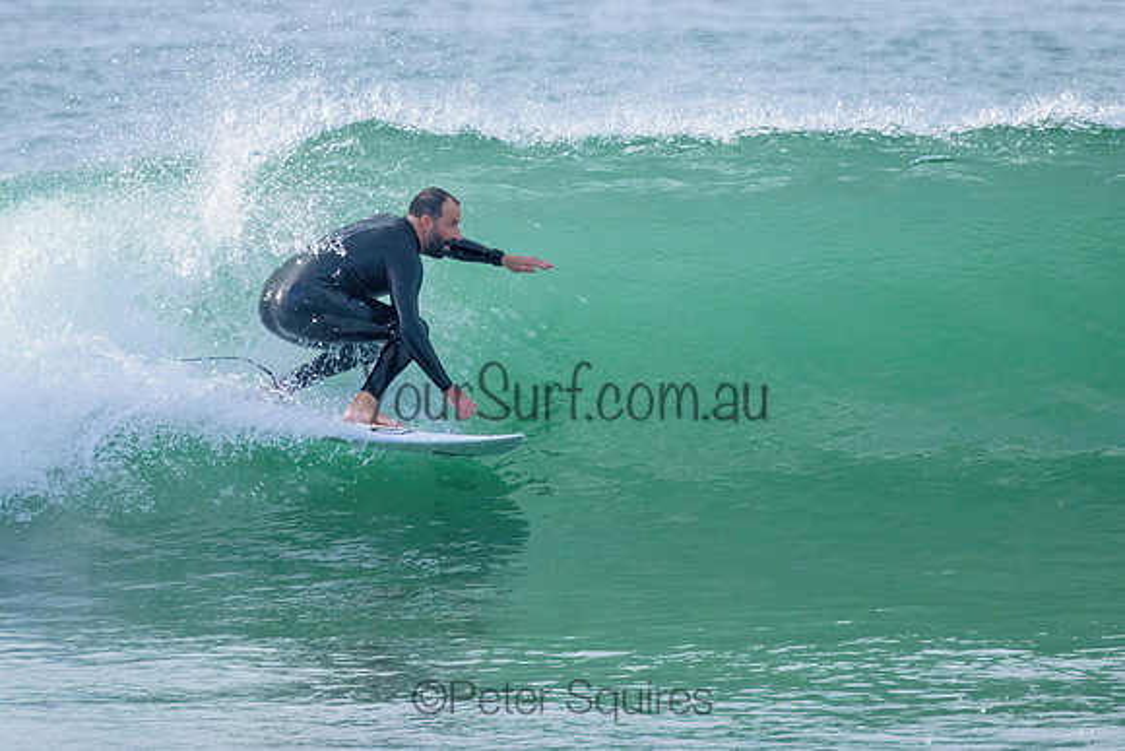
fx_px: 34406
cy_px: 317
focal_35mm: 1101
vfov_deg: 1.2
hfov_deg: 1.9
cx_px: 501
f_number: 11
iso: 2200
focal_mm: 800
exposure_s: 1/1600
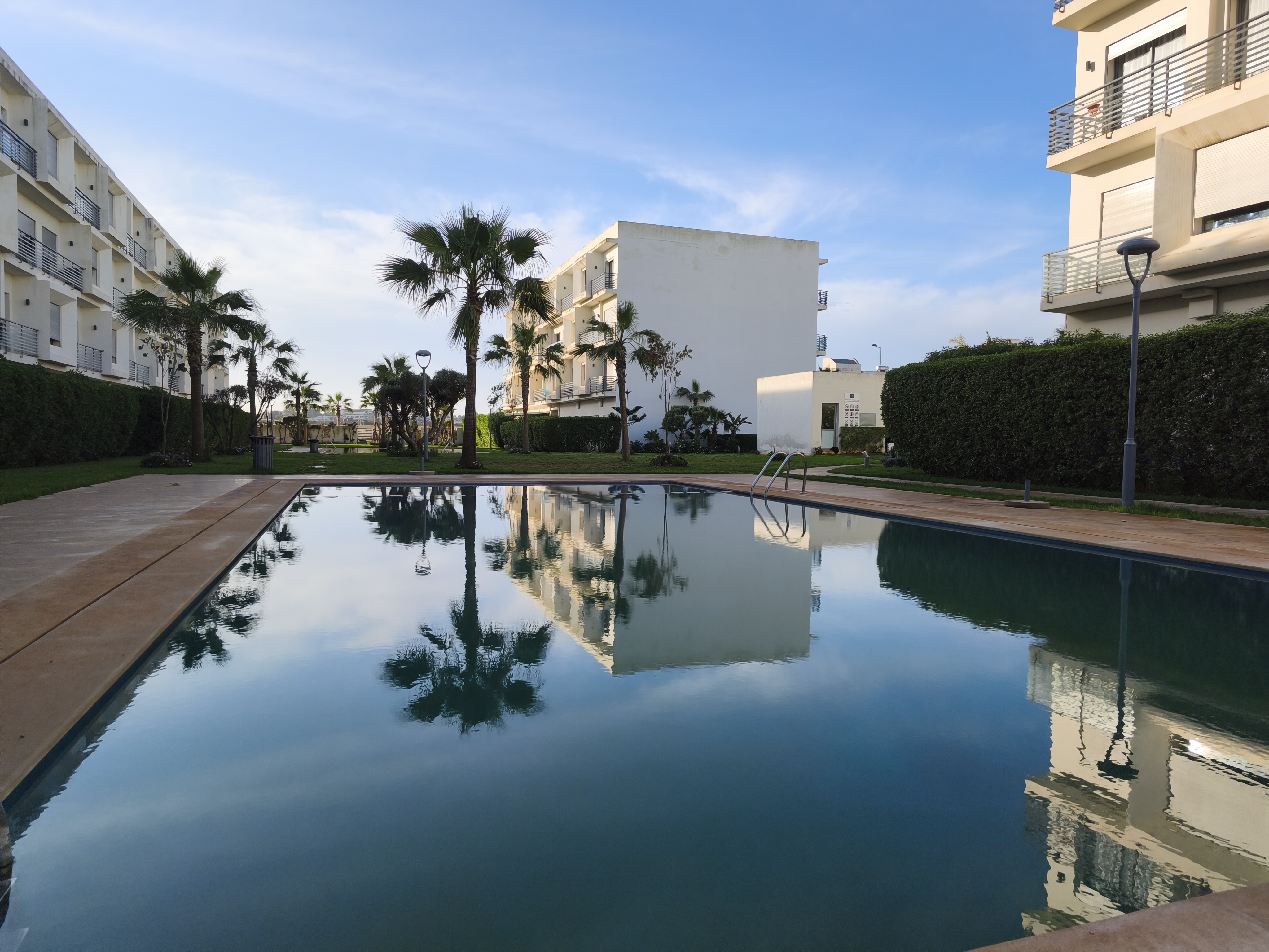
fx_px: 843
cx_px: 634
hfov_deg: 73.9
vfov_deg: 58.9
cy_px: 476
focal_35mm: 23
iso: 50
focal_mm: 5.35
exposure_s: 1/1958
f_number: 1.7
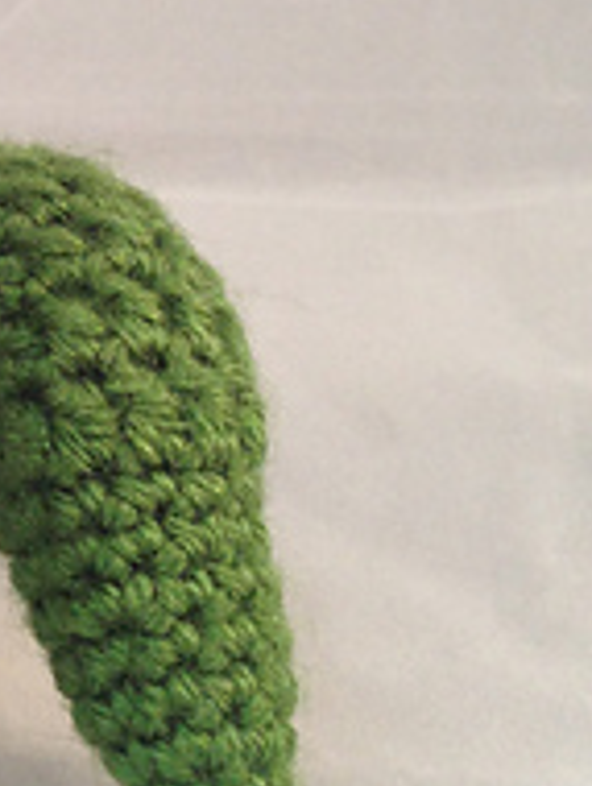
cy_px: 128
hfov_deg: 12.7
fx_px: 2525
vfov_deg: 17.5
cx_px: -298
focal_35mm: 111
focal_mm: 4.12
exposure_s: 1/20
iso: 80
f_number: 2.4
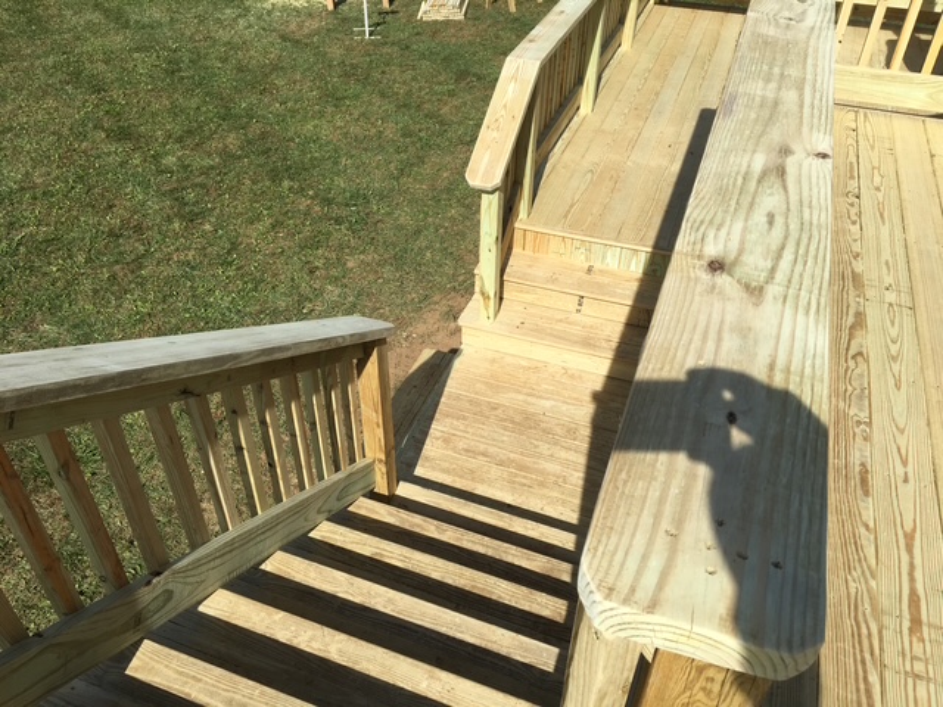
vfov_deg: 48.2
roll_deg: -0.6
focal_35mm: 29
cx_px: 472
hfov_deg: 61.7
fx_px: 790
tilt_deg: -38.1
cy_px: 354
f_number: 2.2
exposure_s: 1/1876
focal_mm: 4.15
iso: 25
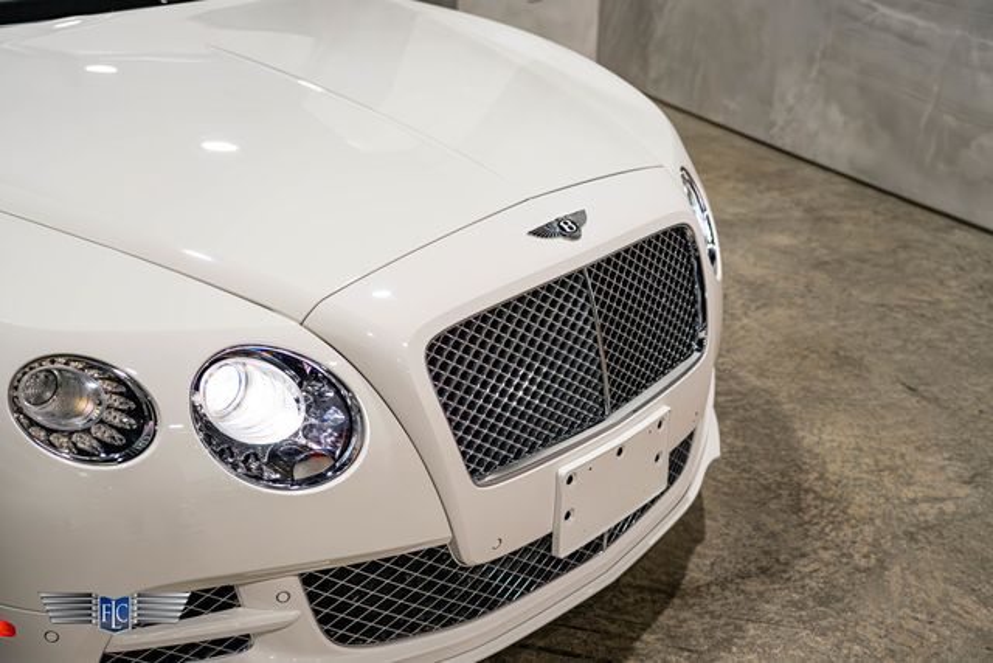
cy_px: 332
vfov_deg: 28.1
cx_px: 496
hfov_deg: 41.1
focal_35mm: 48
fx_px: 1324
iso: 1000
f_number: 4
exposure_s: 1/80
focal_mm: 48
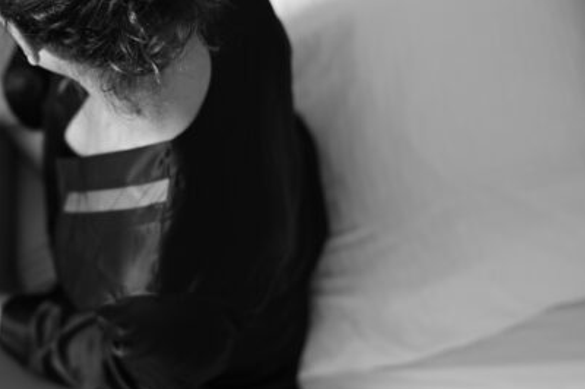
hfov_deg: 20.9
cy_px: 175
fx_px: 1559
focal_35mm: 96
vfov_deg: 14.2
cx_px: 92
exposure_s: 1/100
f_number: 2.2
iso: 800
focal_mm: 50
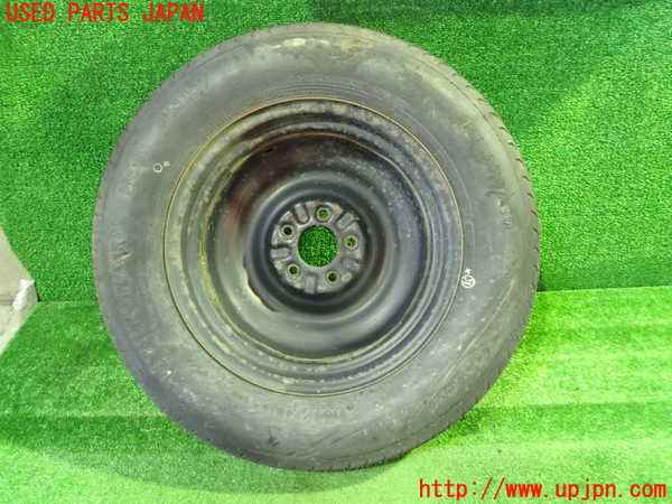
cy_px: 252
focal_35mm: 25
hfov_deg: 69.4
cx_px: 336
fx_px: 485
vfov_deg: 54.9
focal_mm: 4.5
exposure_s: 1/10
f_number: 2.8
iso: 800
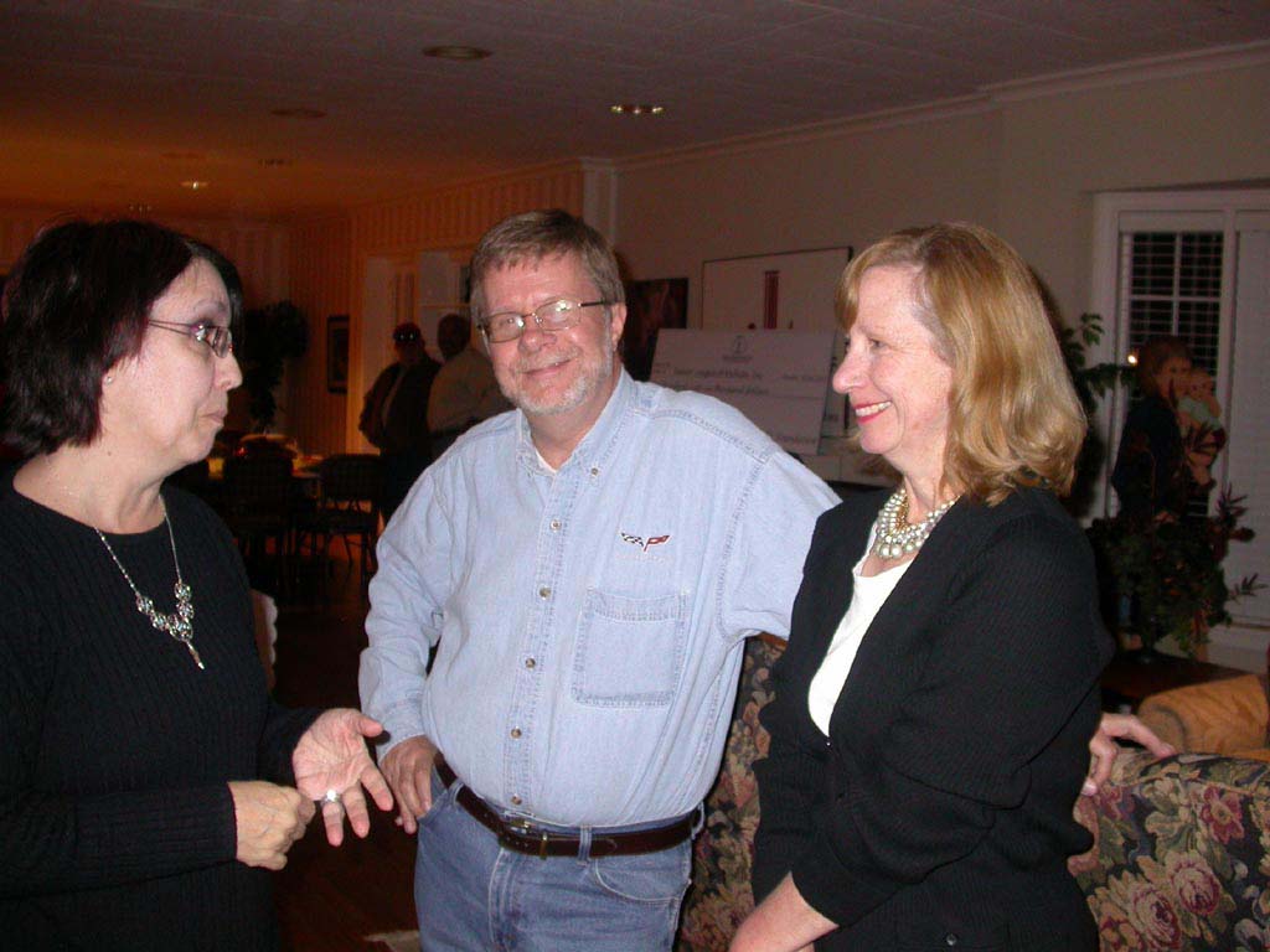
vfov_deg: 37.7
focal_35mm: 38
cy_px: 476
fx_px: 1394
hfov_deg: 49.0
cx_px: 635
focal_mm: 7.85
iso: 200
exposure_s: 1/60
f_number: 2.6
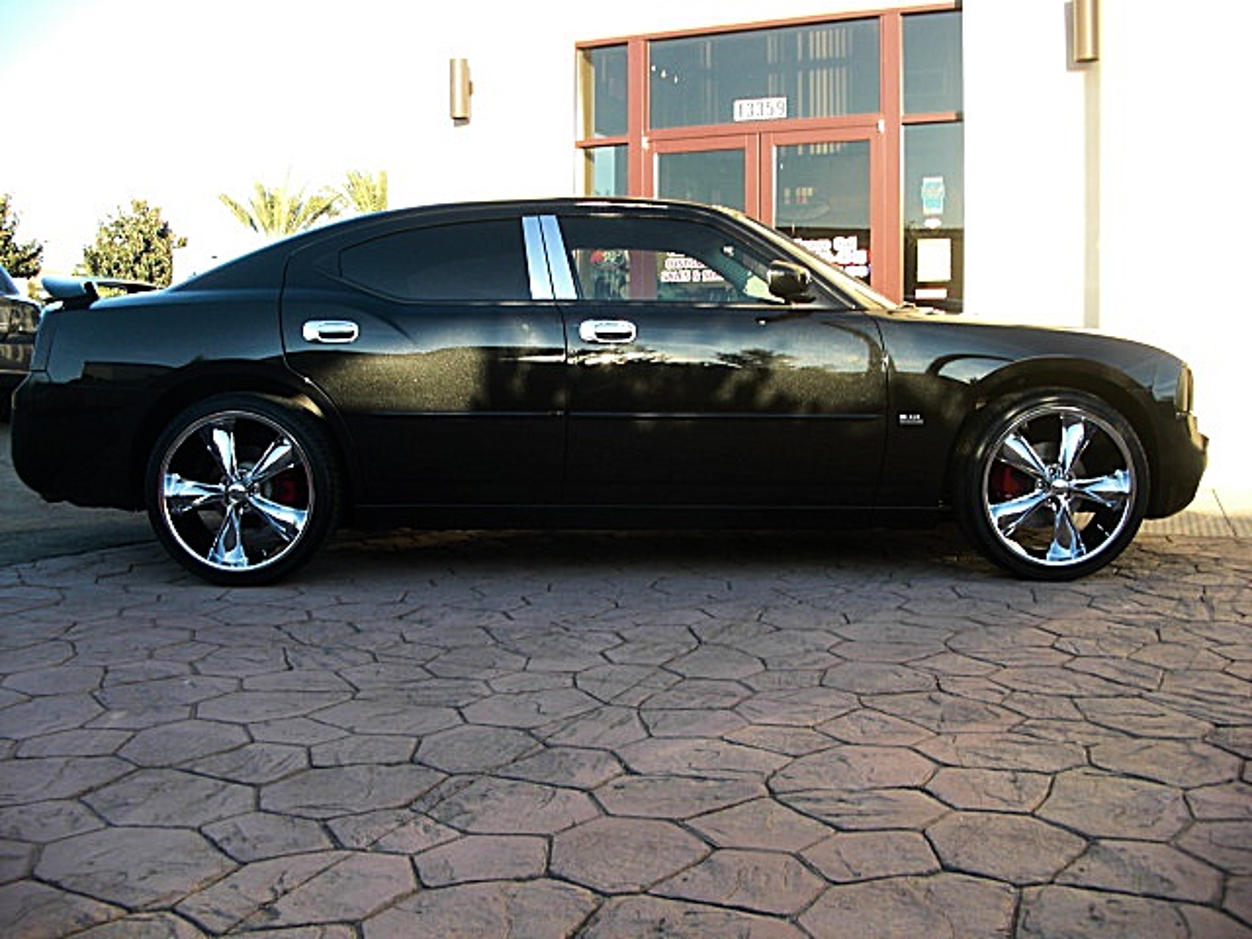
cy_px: 470
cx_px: 626
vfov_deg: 39.7
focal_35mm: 36
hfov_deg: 51.4
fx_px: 1302
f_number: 2.8
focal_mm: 6.3
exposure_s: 1/125
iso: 50
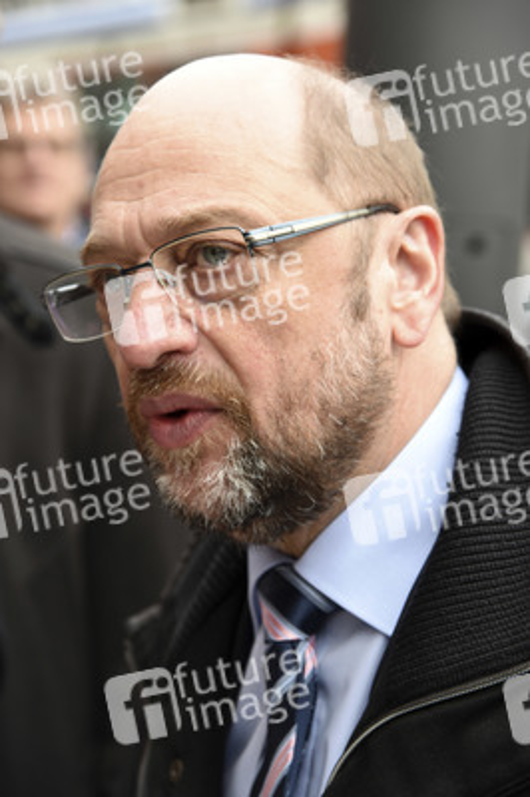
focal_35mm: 105
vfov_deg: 19.5
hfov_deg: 13.0
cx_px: 265
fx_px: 2323
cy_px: 398
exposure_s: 1/160
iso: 320
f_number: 5.6
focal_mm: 105
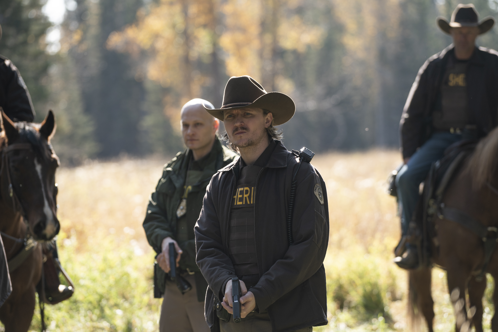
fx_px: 2407
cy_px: 166
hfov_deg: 11.8
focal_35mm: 174
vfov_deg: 7.9
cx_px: 249
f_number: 4
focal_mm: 174
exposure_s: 1/640
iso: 400
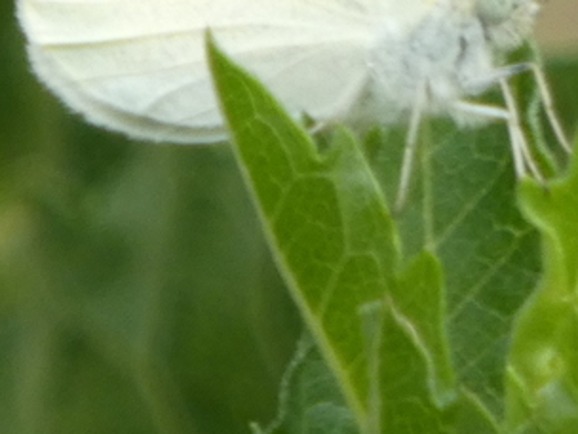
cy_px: -25
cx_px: 412
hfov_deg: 0.6
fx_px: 56154
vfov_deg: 0.4
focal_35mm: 3363
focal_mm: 215
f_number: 5.9
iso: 250
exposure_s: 1/125
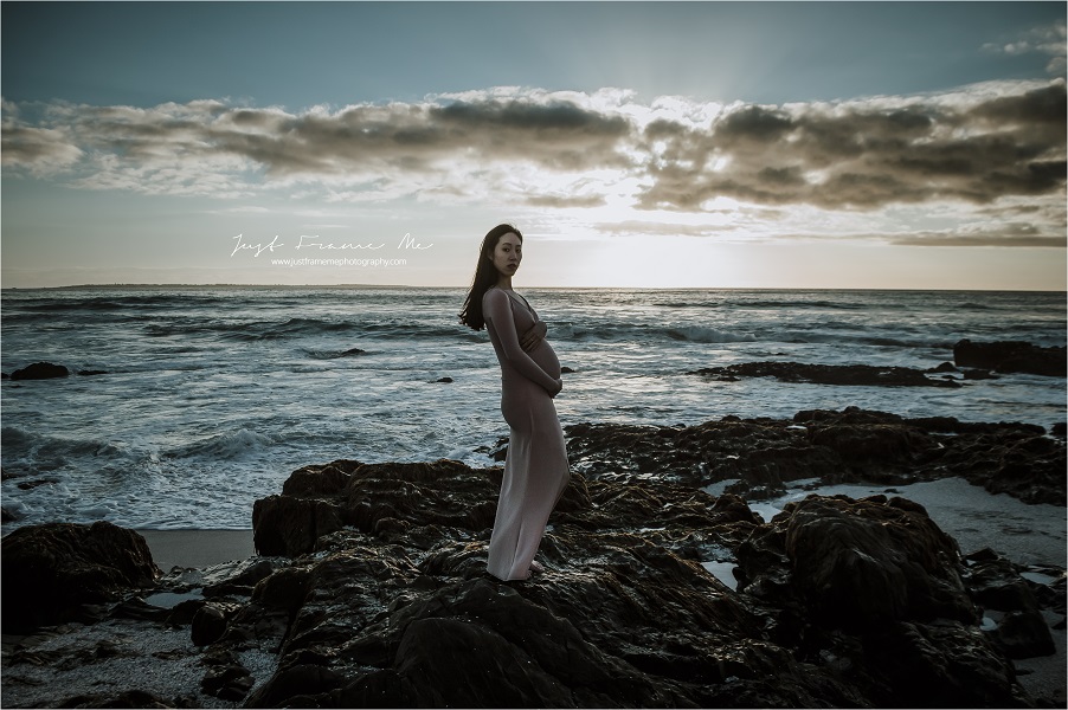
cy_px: 355
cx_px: 534
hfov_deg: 67.4
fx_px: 800
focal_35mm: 27
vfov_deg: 47.9
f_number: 6.3
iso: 400
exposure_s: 1/1600
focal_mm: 18
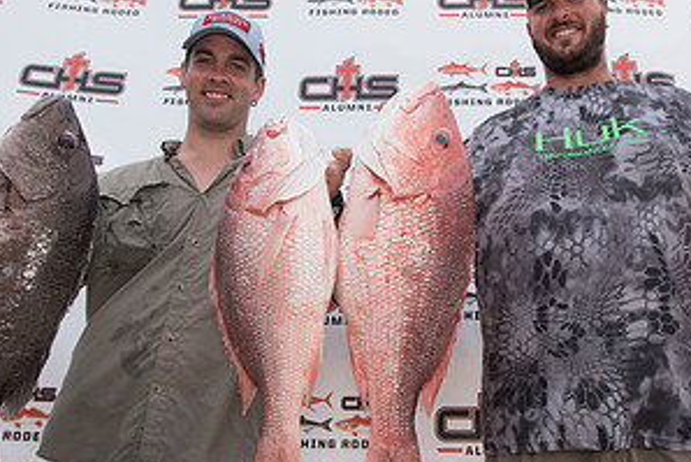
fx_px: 711
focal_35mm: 37
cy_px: 222
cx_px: 413
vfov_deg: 36.0
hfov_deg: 51.5
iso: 250
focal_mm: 19
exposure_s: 1/320
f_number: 9
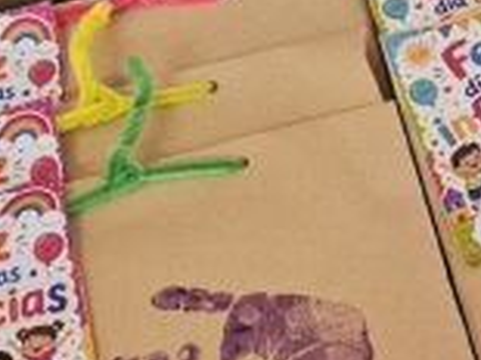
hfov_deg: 16.3
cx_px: 639
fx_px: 1583
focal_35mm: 114
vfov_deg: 12.7
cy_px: -68
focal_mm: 6.3
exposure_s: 1/100
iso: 200
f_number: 1.7
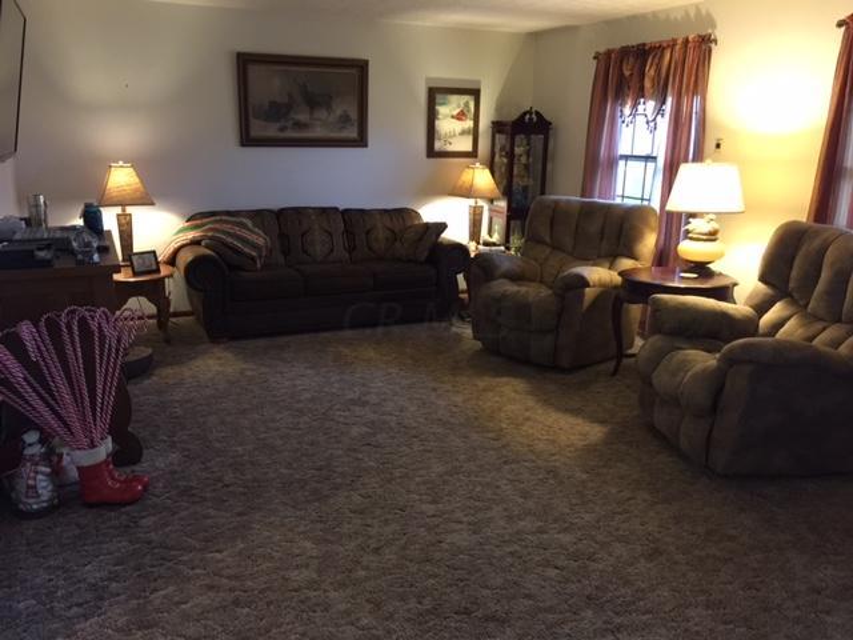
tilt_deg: -14.0
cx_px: 426
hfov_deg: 61.7
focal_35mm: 29
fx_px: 715
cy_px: 320
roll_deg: -0.4
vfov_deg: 48.2
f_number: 2.2
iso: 125
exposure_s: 1/10
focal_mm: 4.15
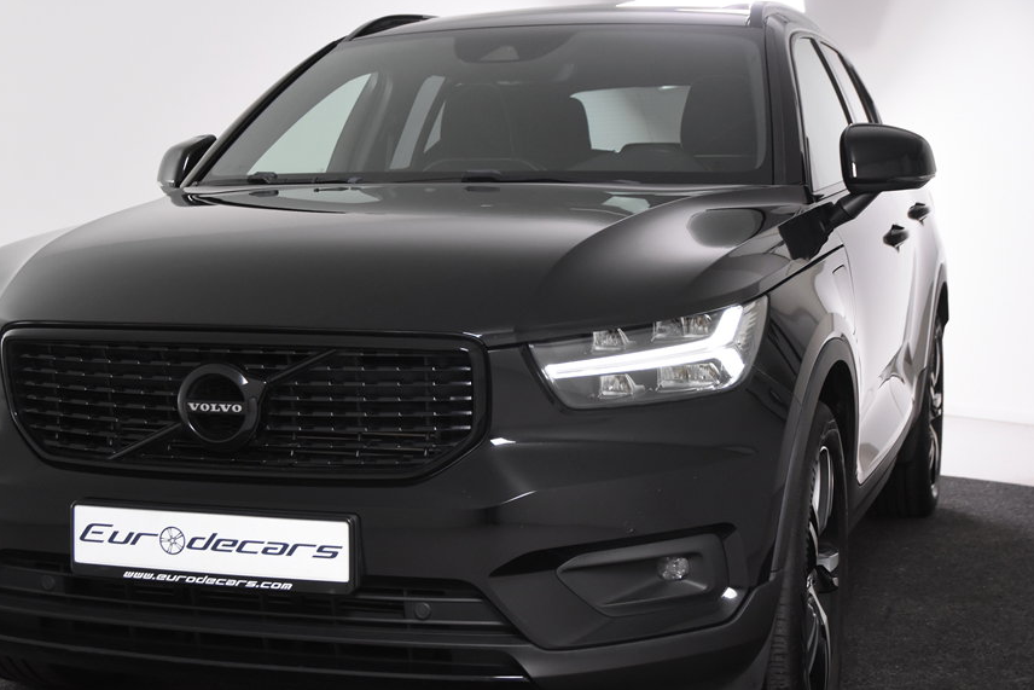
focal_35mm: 61
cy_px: 399
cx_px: 452
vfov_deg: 22.2
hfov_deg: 32.8
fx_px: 1752
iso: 1600
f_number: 4.5
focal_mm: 34
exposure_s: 1/80
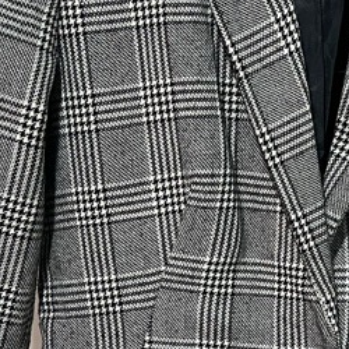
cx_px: 288
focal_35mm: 92
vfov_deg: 18.7
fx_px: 1049
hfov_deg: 18.7
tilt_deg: -12.6
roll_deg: +0.5
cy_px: 274
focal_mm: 5.7
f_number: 1.5
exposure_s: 1/50
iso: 250
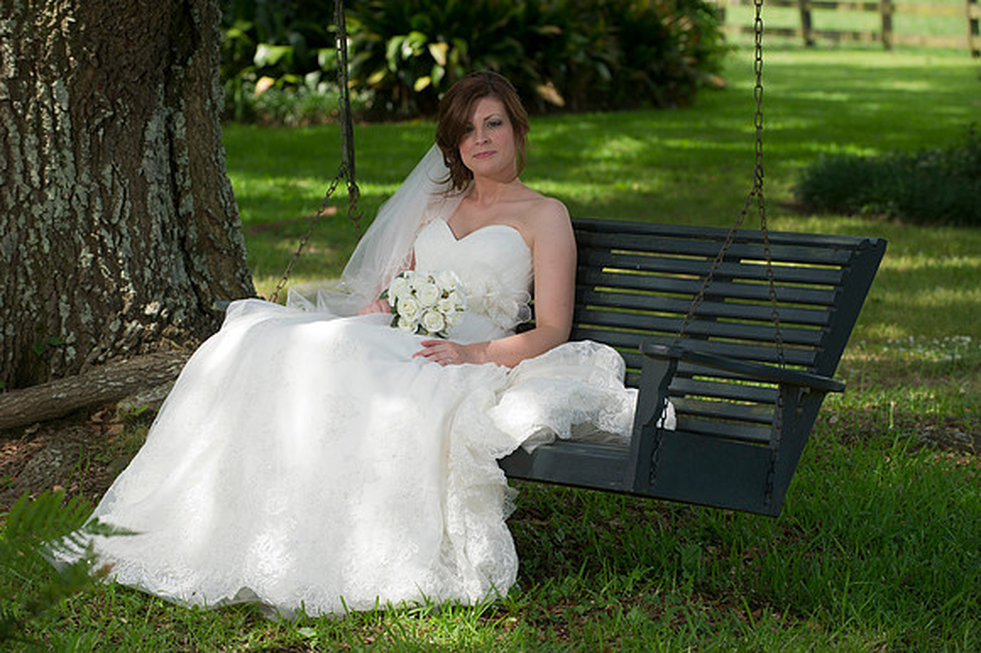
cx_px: 490
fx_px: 3540
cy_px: 326
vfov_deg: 10.5
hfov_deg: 15.8
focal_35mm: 130
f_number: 5
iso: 500
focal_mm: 130
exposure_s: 1/400
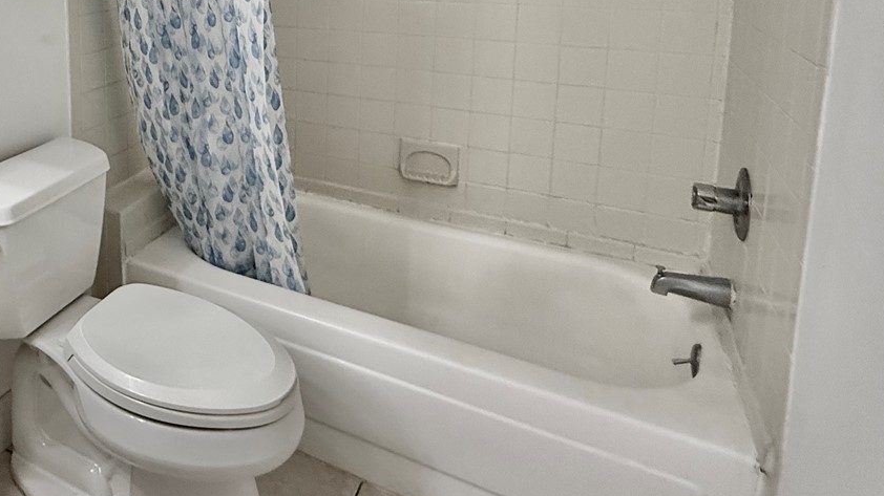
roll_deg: +0.7
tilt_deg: -6.7
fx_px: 680
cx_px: 144
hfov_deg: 59.4
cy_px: 27
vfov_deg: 36.9
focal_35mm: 29
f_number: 2.2
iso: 320
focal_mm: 2.22
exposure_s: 1/120
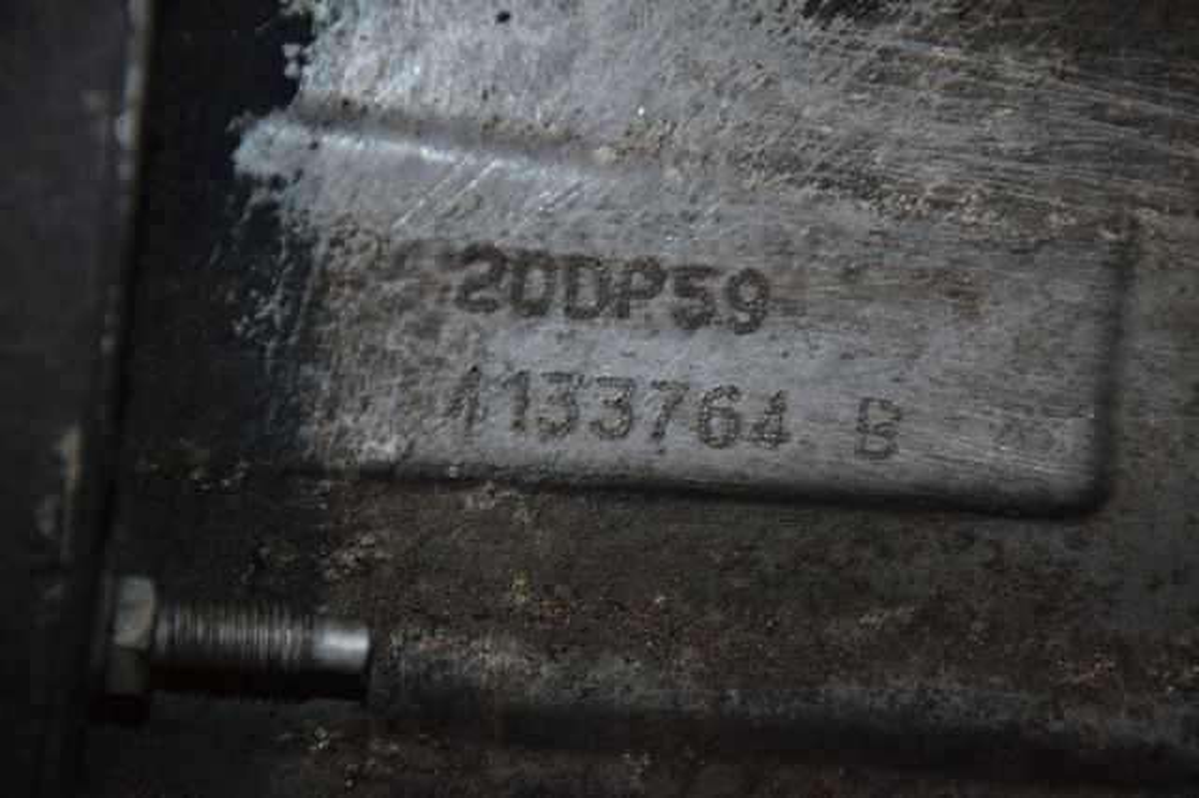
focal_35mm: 158
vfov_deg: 8.7
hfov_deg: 13.0
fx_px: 5243
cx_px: 600
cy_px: 399
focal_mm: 105
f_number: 5.6
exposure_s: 1/60
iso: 800
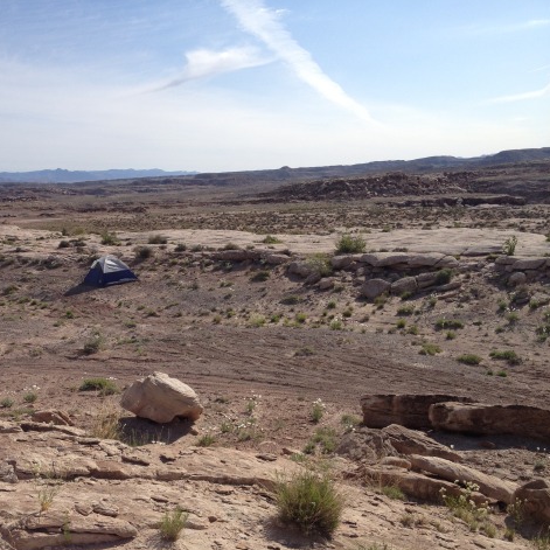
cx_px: 179
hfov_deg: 39.5
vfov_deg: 40.0
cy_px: 278
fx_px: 755
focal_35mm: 42
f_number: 2.4
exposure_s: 1/2513
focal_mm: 4.28
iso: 50
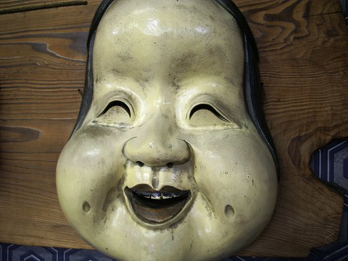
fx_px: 352
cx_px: 174
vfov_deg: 40.7
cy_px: 130
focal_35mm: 35
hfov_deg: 52.6
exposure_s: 1/20
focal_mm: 5.8
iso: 100
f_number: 2.6
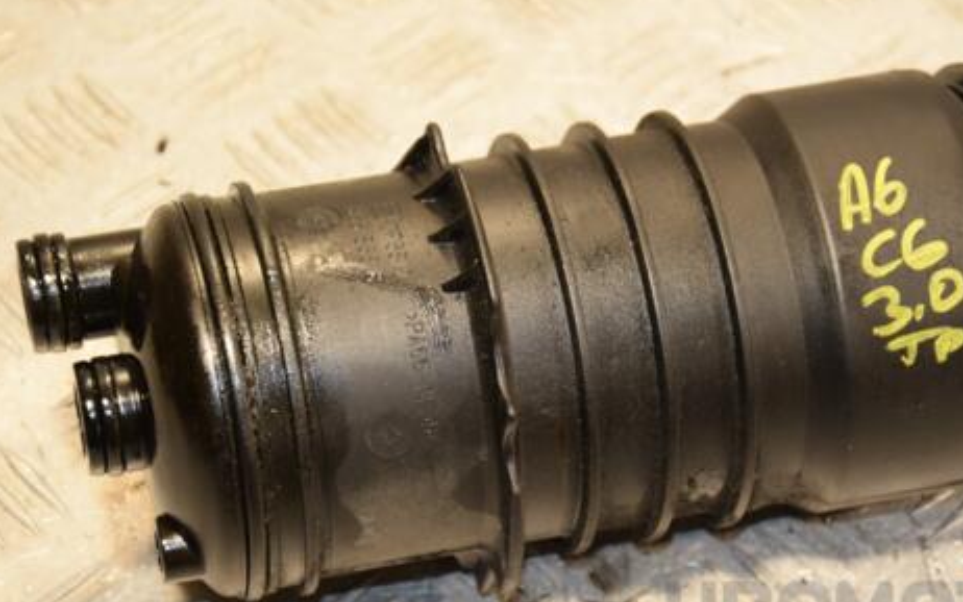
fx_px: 3229
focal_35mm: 123
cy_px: 335
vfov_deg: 10.7
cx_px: 579
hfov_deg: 16.9
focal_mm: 62
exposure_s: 1/125
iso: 800
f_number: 5.3
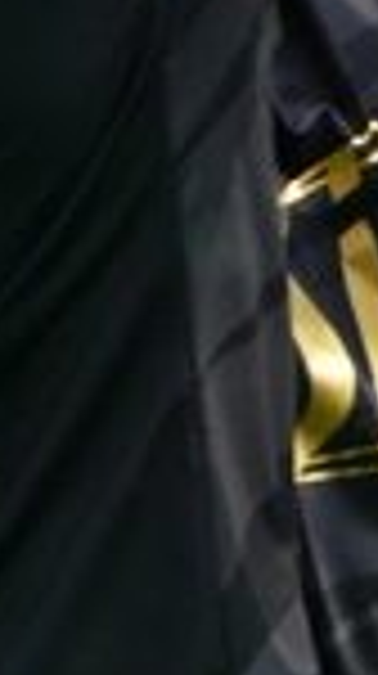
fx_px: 56498
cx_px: 1116
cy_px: -205
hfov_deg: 0.4
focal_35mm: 3160
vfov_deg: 0.7
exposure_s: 1/800
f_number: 4
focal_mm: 143.18
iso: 125
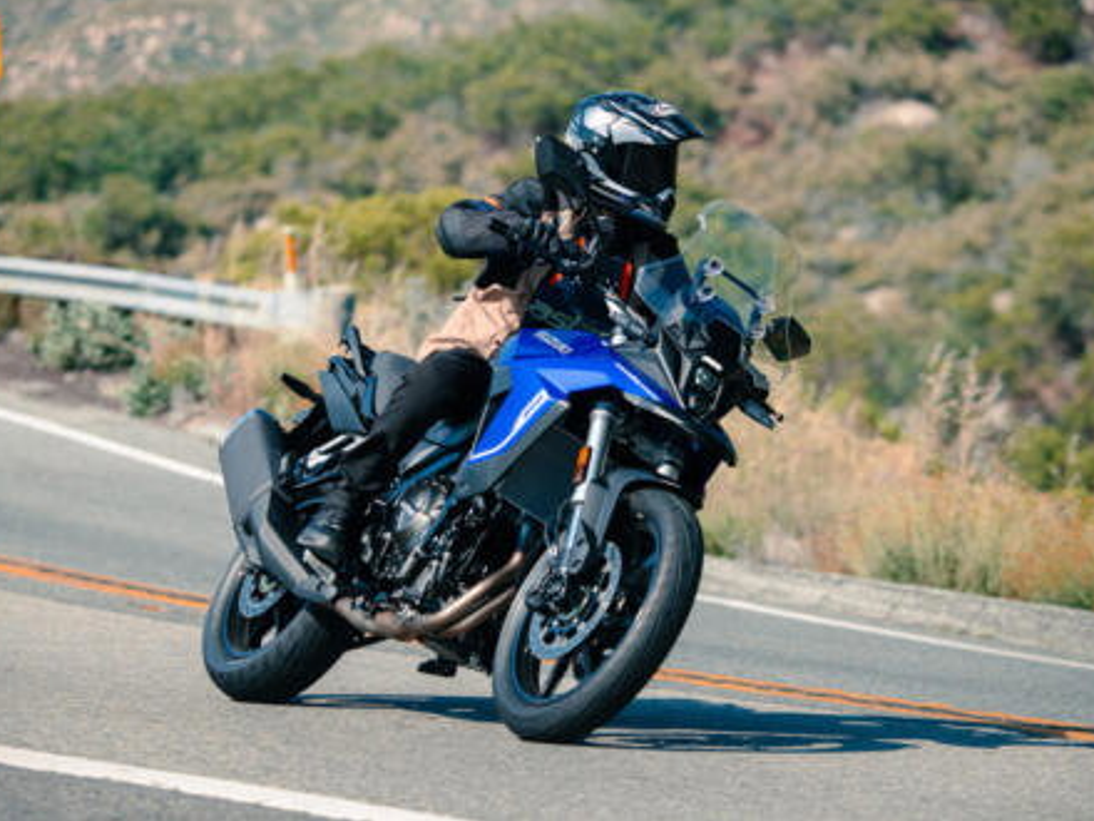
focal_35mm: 202
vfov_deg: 7.4
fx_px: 6384
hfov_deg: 9.8
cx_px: 549
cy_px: 409
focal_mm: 185
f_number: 5.6
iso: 400
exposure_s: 1/800
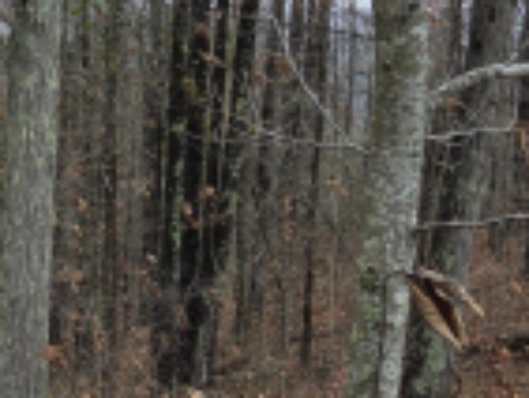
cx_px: -96
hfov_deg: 17.3
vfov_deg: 13.6
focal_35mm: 109
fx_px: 1667
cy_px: 150
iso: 50
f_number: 1.8
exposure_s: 1/359
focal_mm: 5.4
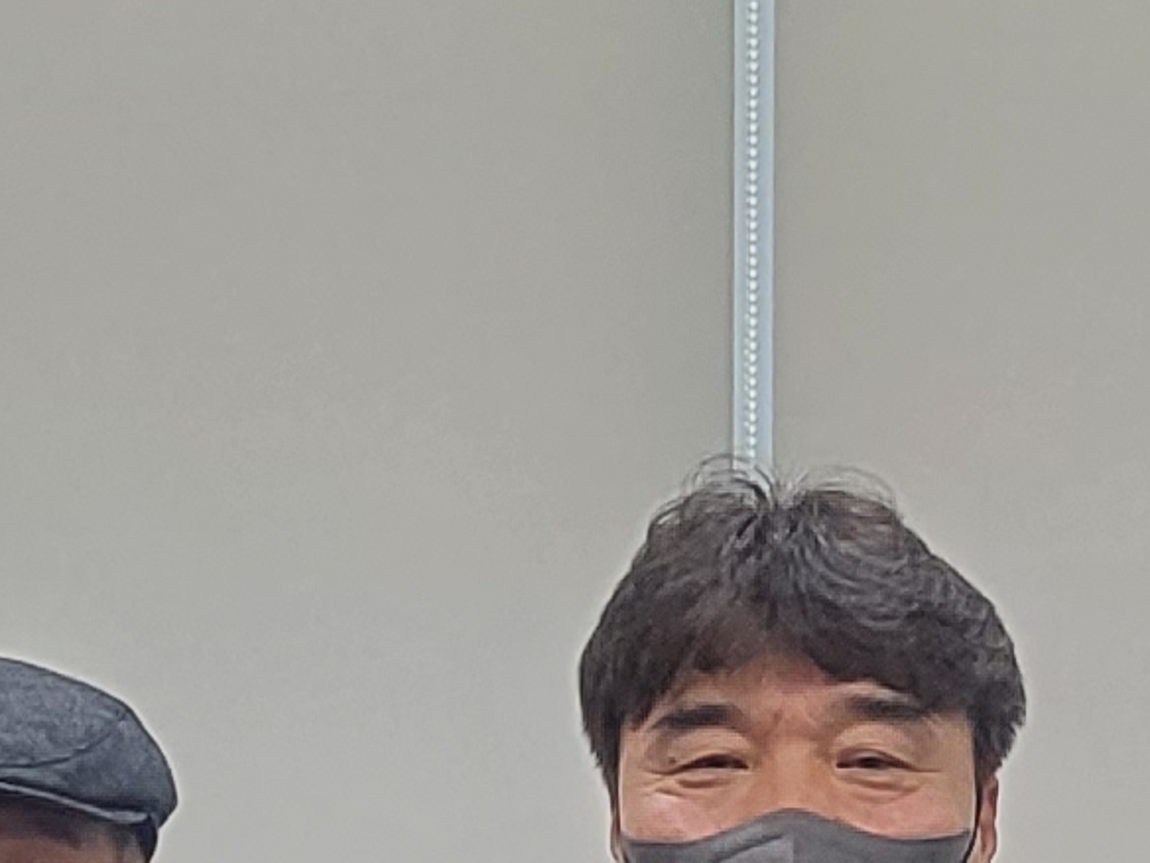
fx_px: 5913
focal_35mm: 178
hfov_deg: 11.1
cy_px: 1580
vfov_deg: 8.0
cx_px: 904
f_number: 1.8
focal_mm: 4.25
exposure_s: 1/60
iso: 160
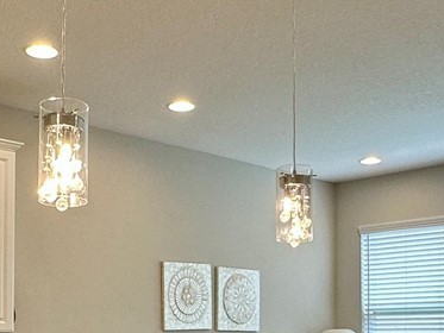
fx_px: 770
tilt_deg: +2.7
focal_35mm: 60
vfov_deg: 23.6
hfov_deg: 32.0
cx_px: 161
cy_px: 314
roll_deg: -0.1
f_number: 2.2
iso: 100
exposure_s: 1/120
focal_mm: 2.22
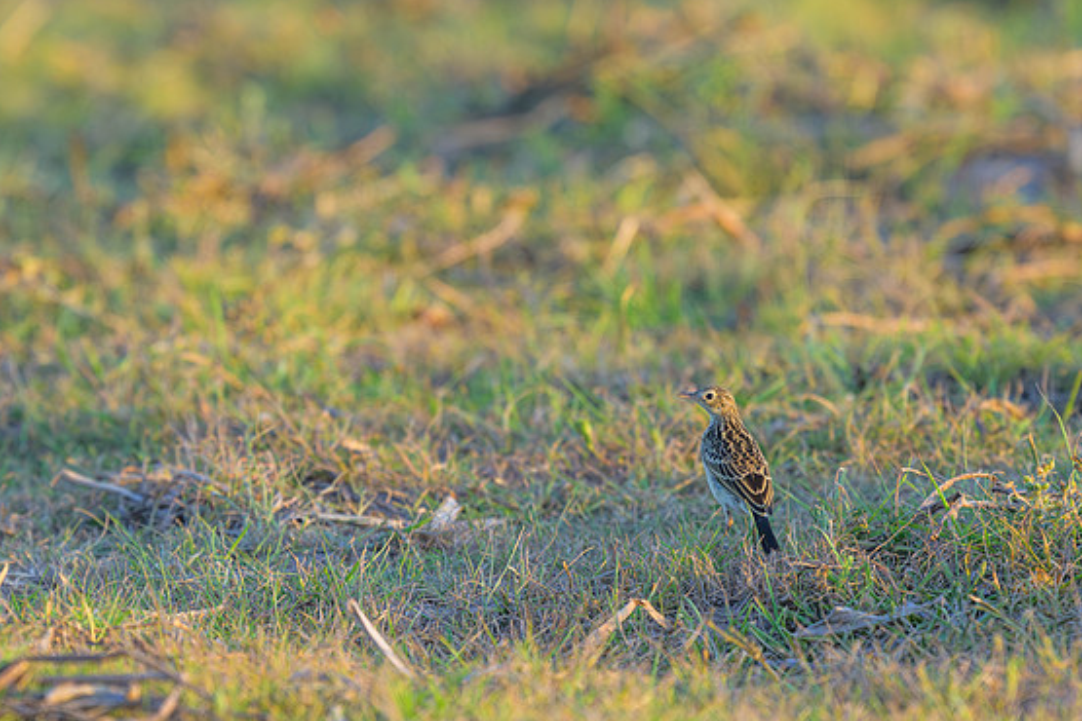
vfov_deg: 1.4
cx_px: 462
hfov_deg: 2.1
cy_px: 422
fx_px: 29572
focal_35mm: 984
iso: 720
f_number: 5.6
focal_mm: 560
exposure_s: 1/500
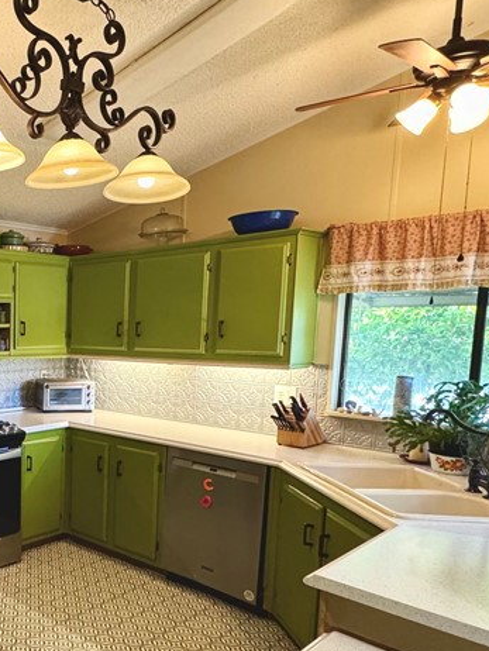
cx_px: -44
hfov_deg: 38.1
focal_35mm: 31
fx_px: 583
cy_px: 386
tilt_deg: -7.3
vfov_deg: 57.9
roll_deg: -0.4
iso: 500
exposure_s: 1/60
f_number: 2.2
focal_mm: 2.22
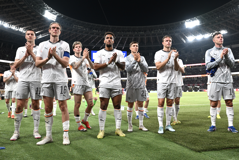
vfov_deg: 37.9
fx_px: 232
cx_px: 120
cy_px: 80
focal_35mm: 35
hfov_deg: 54.4
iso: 2000
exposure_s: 1/500
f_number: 4
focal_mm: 35
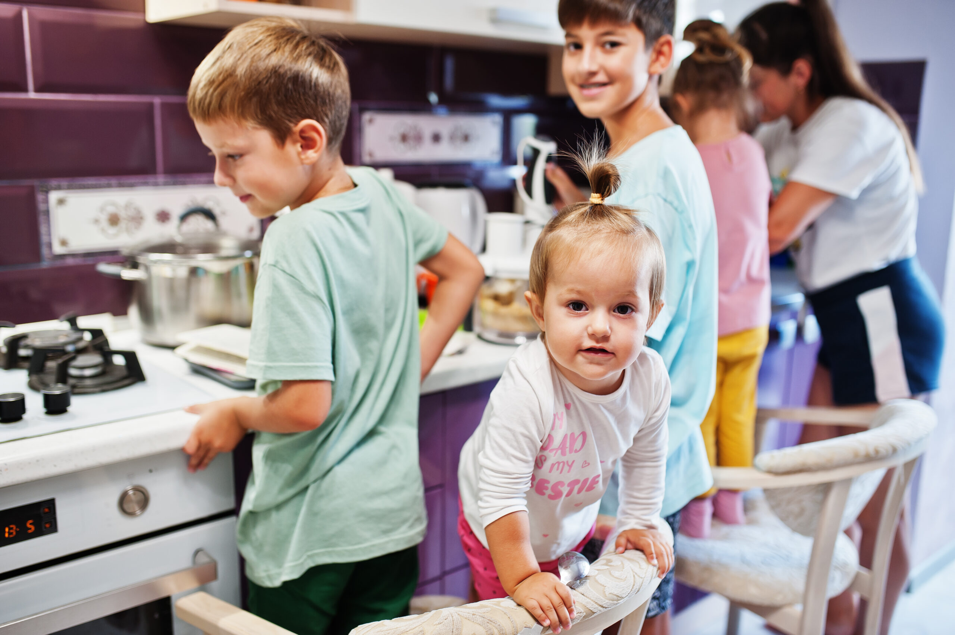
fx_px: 928
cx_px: 478
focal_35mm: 35
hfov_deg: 54.5
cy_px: 318
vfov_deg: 37.8
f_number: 2.2
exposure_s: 1/100
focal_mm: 35
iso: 400
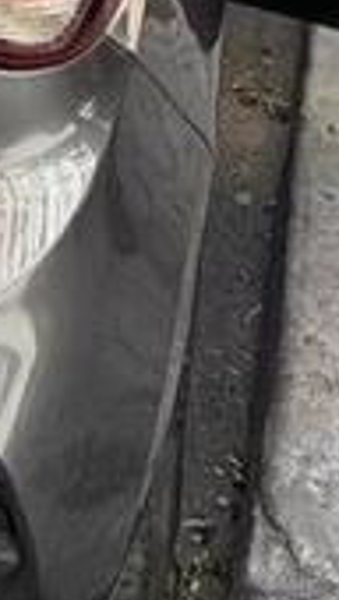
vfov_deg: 21.7
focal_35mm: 78
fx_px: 1243
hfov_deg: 12.9
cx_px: -396
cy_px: -351
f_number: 2.2
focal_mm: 2.22
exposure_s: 1/299
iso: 40
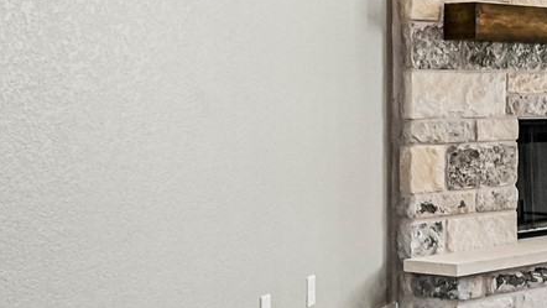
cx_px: 1145
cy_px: 88
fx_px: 1045
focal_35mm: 72
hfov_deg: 17.8
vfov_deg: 16.7
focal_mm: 14
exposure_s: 1/15
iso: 110
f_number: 8
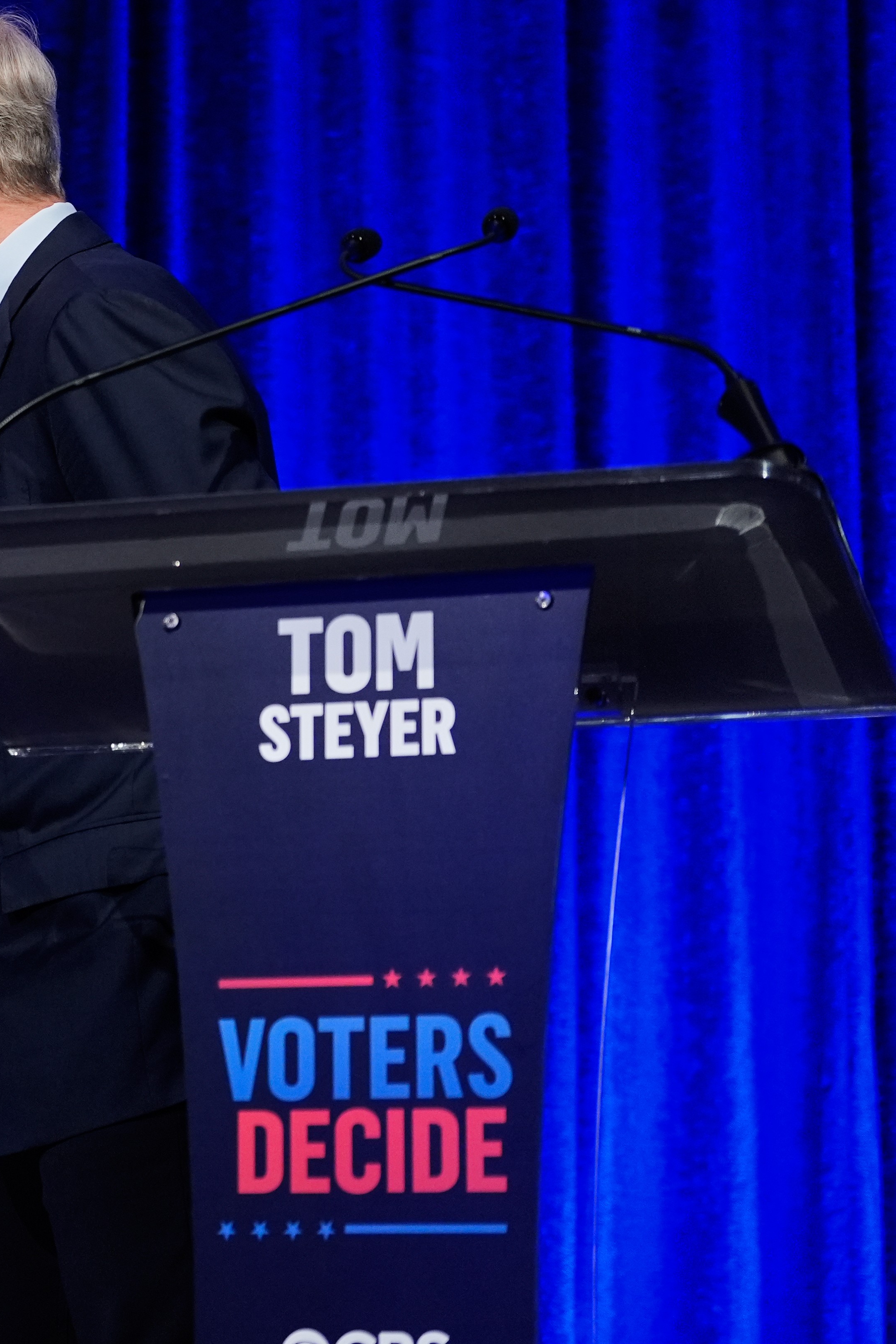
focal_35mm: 126
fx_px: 4704
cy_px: 554
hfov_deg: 10.6
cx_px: -306
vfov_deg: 16.3
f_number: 3.2
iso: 2500
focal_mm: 70
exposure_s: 1/500
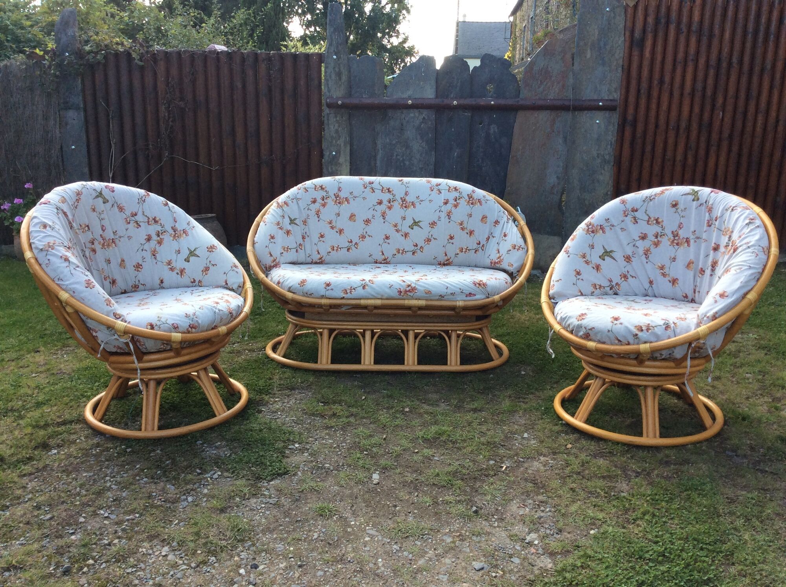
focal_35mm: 32
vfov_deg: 44.1
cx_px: 393
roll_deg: -0.4
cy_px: 294
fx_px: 726
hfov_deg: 56.9
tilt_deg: -16.0
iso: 32
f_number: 2.4
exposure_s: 1/165
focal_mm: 3.3
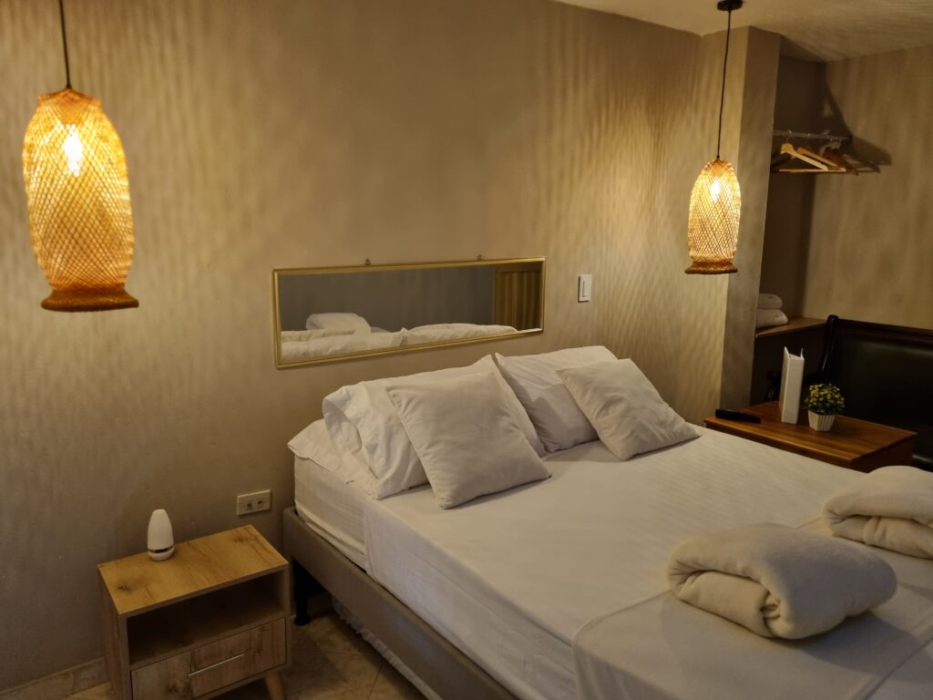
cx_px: 466
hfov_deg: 67.3
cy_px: 350
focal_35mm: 26
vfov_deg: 53.1
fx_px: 701
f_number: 1.8
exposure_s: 1/40
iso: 320
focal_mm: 5.4
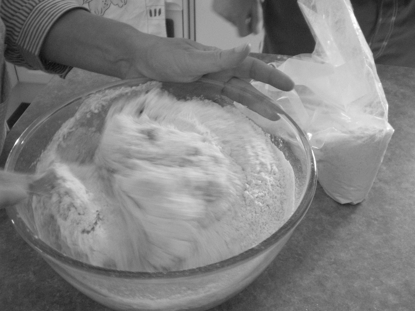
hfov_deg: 49.0
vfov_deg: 37.7
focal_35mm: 38
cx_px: 208
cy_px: 156
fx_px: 456
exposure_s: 1/15
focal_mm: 6.3
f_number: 3.1
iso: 400
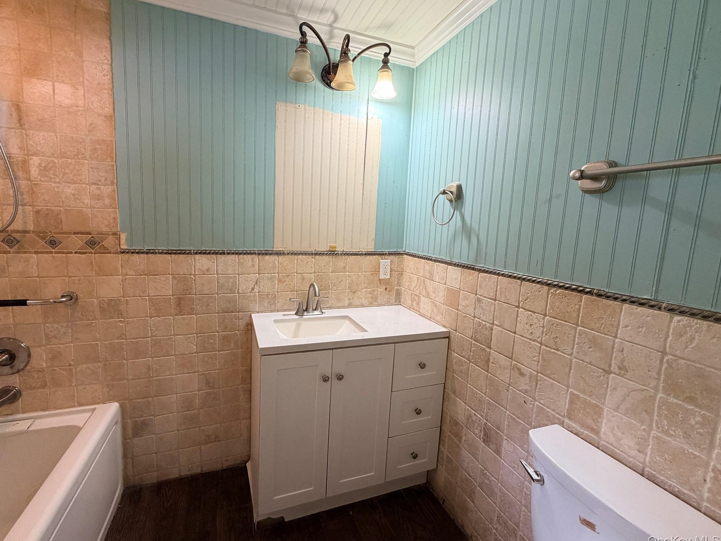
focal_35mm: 15
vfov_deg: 81.7
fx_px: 312
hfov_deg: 98.0
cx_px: 338
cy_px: 260
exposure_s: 1/60
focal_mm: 2.22
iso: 200
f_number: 2.2
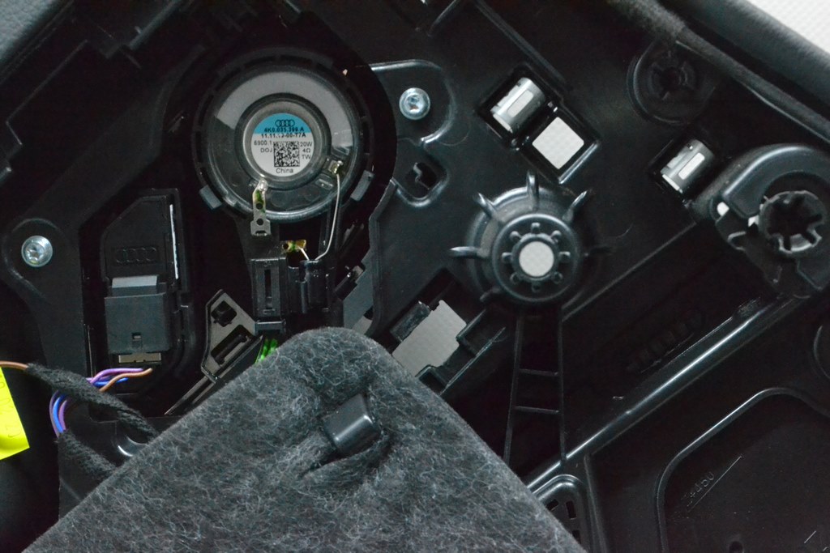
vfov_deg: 16.6
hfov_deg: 24.6
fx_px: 1902
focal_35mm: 82
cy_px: 276
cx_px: 415
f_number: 9
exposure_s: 1/125
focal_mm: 55
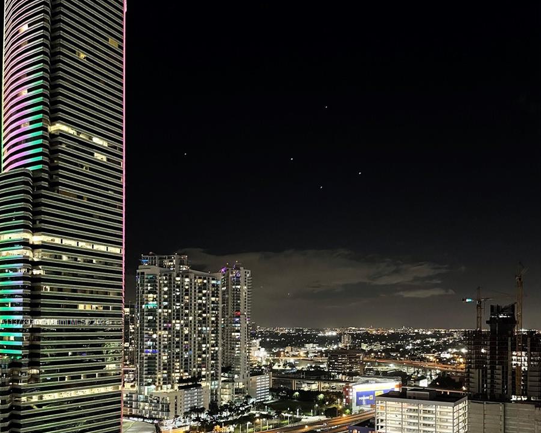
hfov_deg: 52.8
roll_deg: +0.2
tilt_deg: +0.5
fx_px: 544
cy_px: 322
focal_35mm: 34
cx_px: 270
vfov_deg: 42.1
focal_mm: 4.2
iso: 800
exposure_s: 1/24
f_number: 1.6
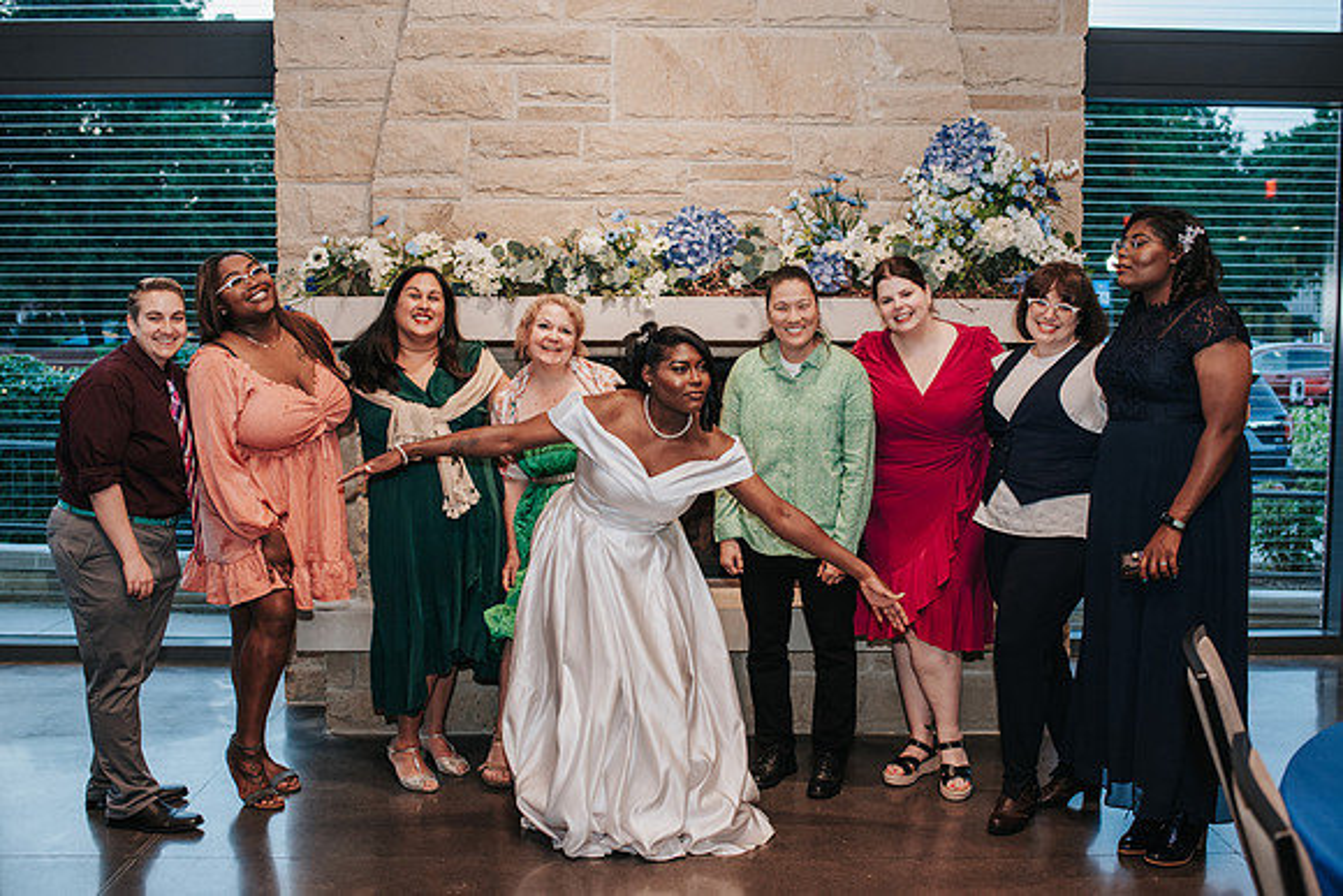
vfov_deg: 34.7
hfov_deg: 50.2
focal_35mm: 38
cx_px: 682
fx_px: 1433
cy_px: 433
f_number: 2.8
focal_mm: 35
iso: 1000
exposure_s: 1/160
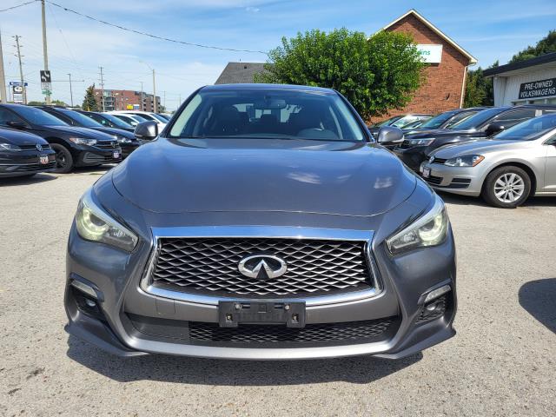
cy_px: 208
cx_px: 278
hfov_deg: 67.3
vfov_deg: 53.1
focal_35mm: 26
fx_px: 418
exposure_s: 1/1849
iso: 40
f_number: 1.8
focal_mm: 5.4
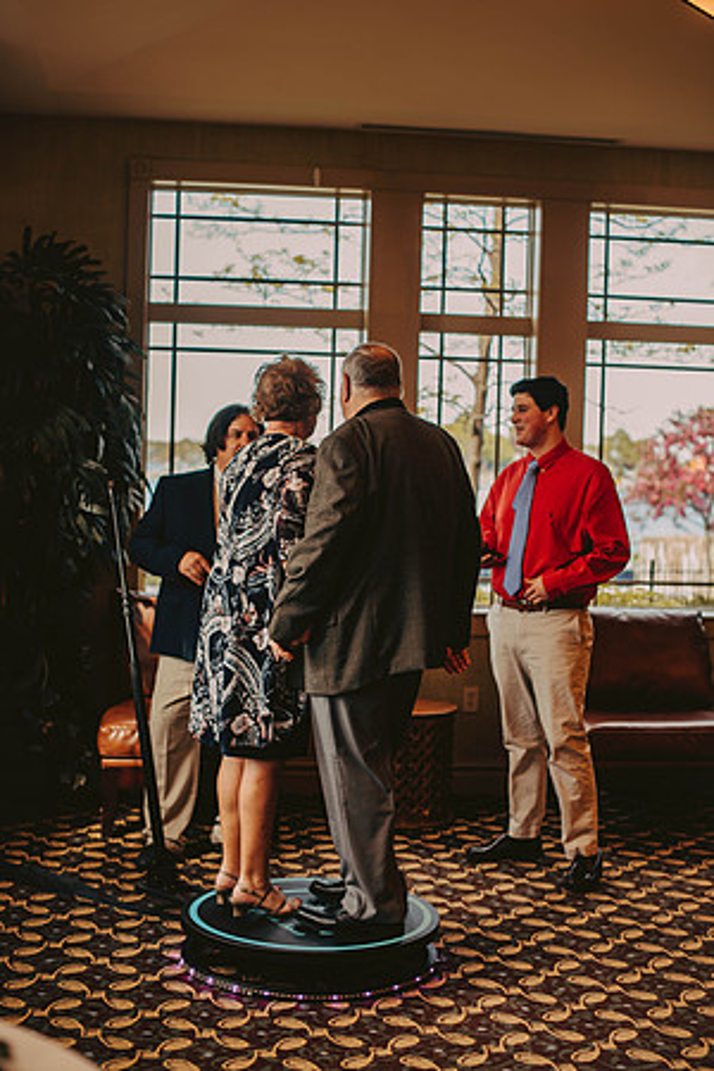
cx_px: 357
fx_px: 1487
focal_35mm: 50
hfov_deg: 27.0
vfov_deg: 39.6
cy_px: 536
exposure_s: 1/320
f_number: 2.2
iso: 200
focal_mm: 50
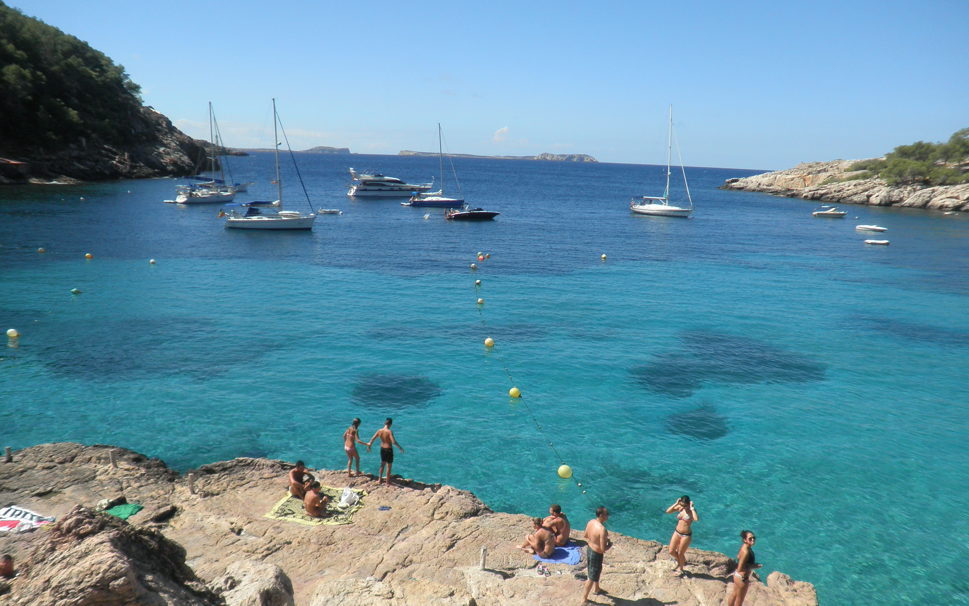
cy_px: 367
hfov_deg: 66.5
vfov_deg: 44.3
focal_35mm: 28
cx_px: 484
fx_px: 739
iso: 64
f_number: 7.8
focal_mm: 4.65
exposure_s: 1/200
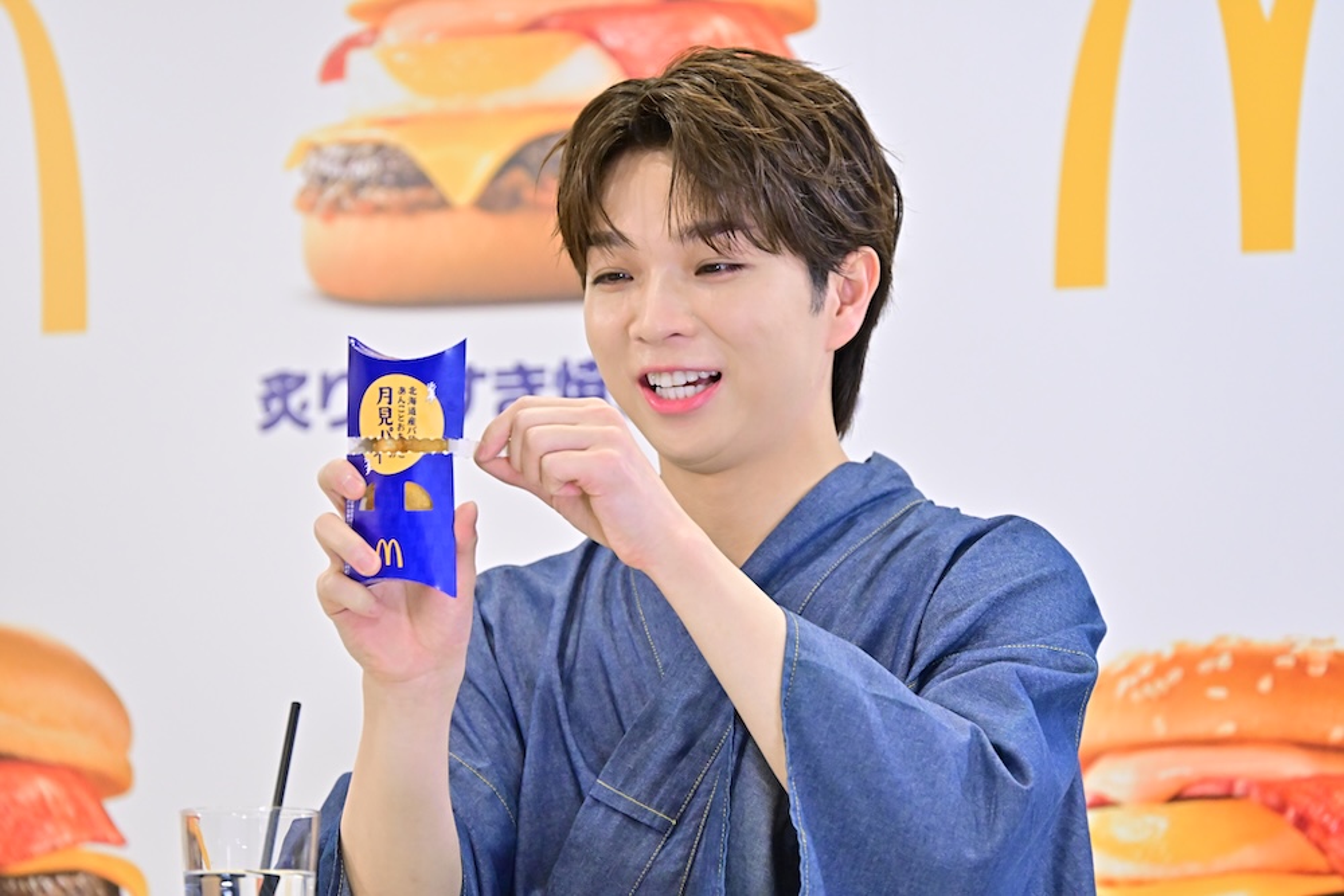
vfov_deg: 7.4
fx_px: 6907
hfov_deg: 11.1
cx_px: 672
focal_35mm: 185
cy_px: 448
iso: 4000
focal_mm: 185
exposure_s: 1/200
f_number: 6.3
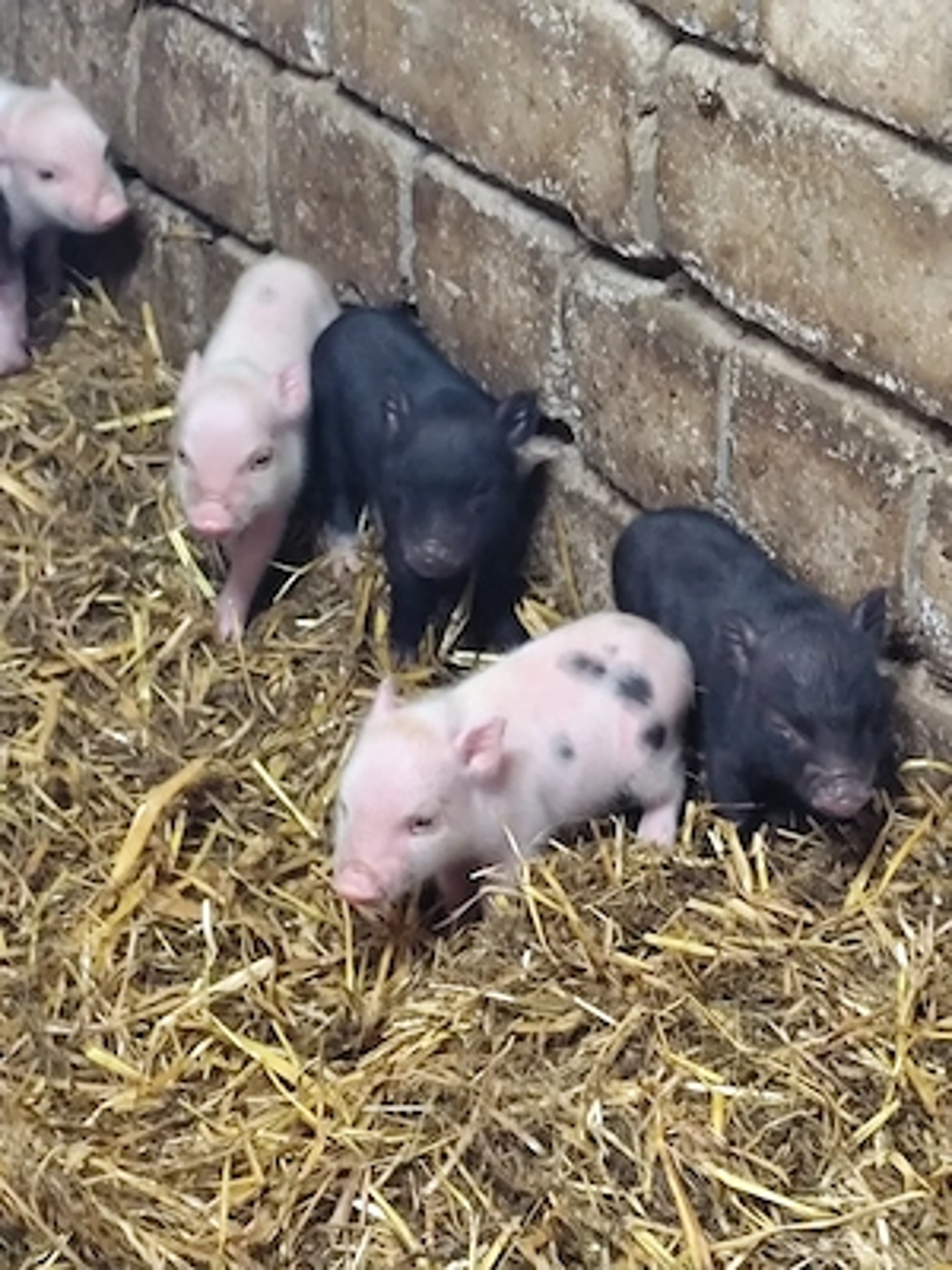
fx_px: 3814
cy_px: 635
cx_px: 476
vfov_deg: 18.9
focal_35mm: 104
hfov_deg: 14.2
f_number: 1.65
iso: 1600
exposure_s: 1/20
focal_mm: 6.14
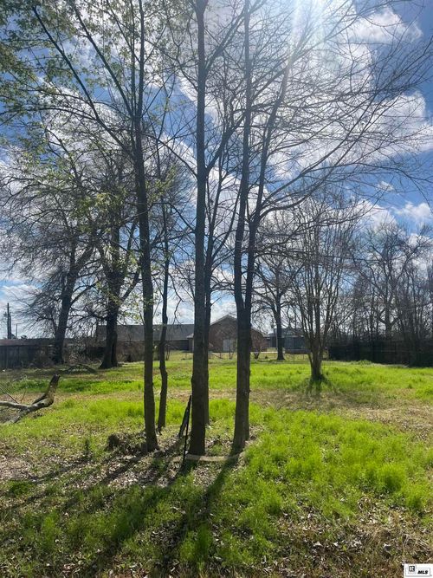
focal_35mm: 26
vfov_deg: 67.3
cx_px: 216
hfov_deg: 53.0
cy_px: 289
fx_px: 434
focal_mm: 5.1
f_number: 1.6
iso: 50
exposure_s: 1/6494
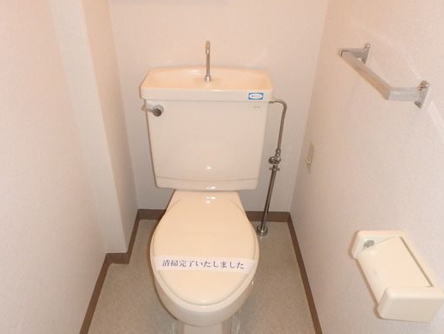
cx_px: 209
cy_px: 169
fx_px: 334
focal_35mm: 26
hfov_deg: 67.2
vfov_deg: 53.1
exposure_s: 1/30
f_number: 3.5
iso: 400
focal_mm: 3.7
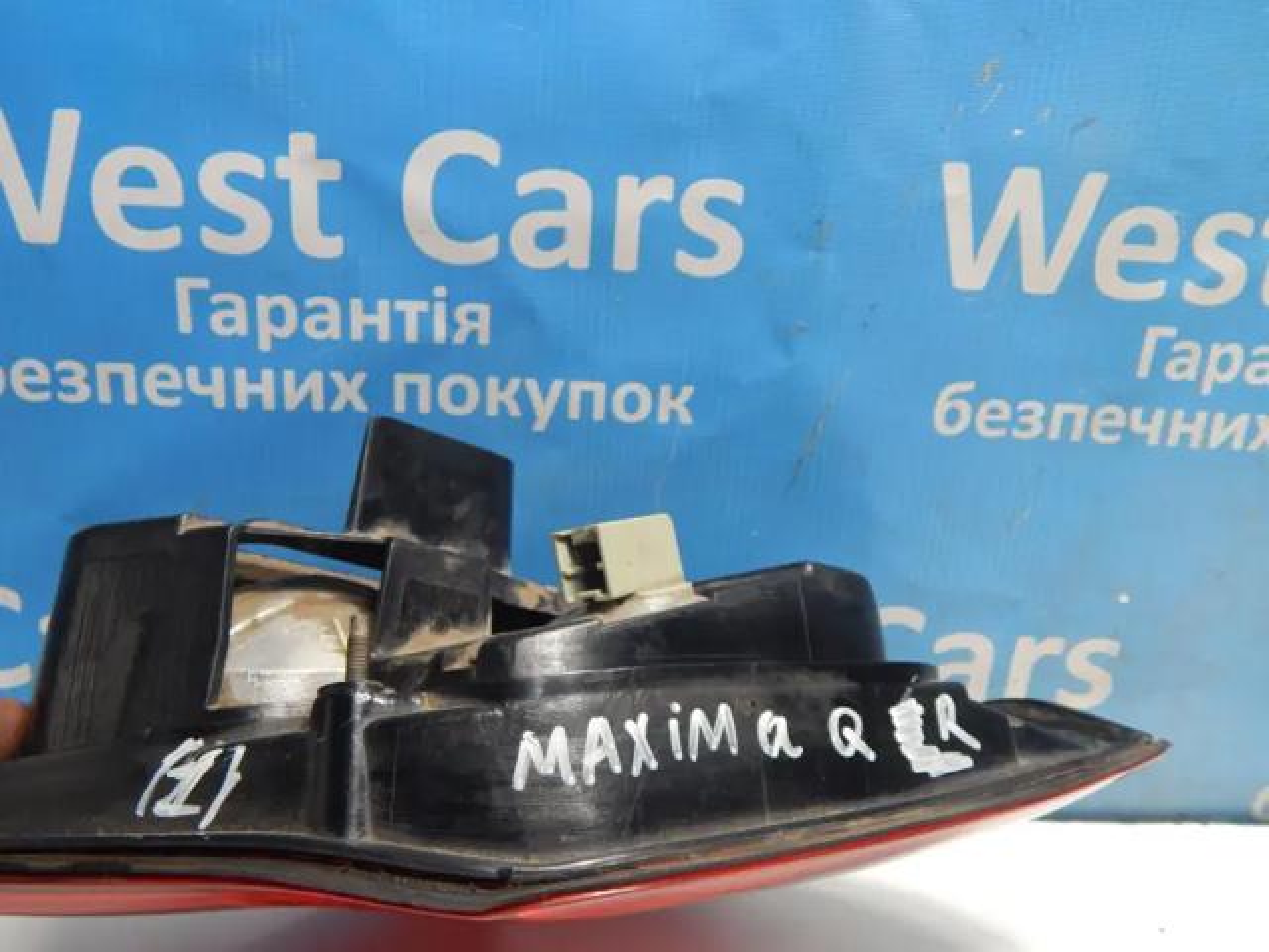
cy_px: 476
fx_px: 1136
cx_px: 634
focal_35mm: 31
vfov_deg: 45.4
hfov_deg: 58.4
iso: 320
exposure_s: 1/30
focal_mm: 5.6
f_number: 3.2
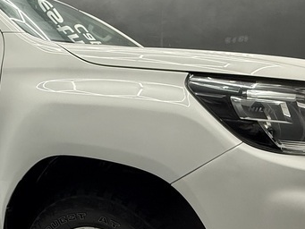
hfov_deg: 43.1
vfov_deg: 33.8
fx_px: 370
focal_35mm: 42
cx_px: 71
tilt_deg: -10.7
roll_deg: +1.4
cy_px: 167
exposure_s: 1/100
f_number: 2.2
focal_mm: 2.22
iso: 160
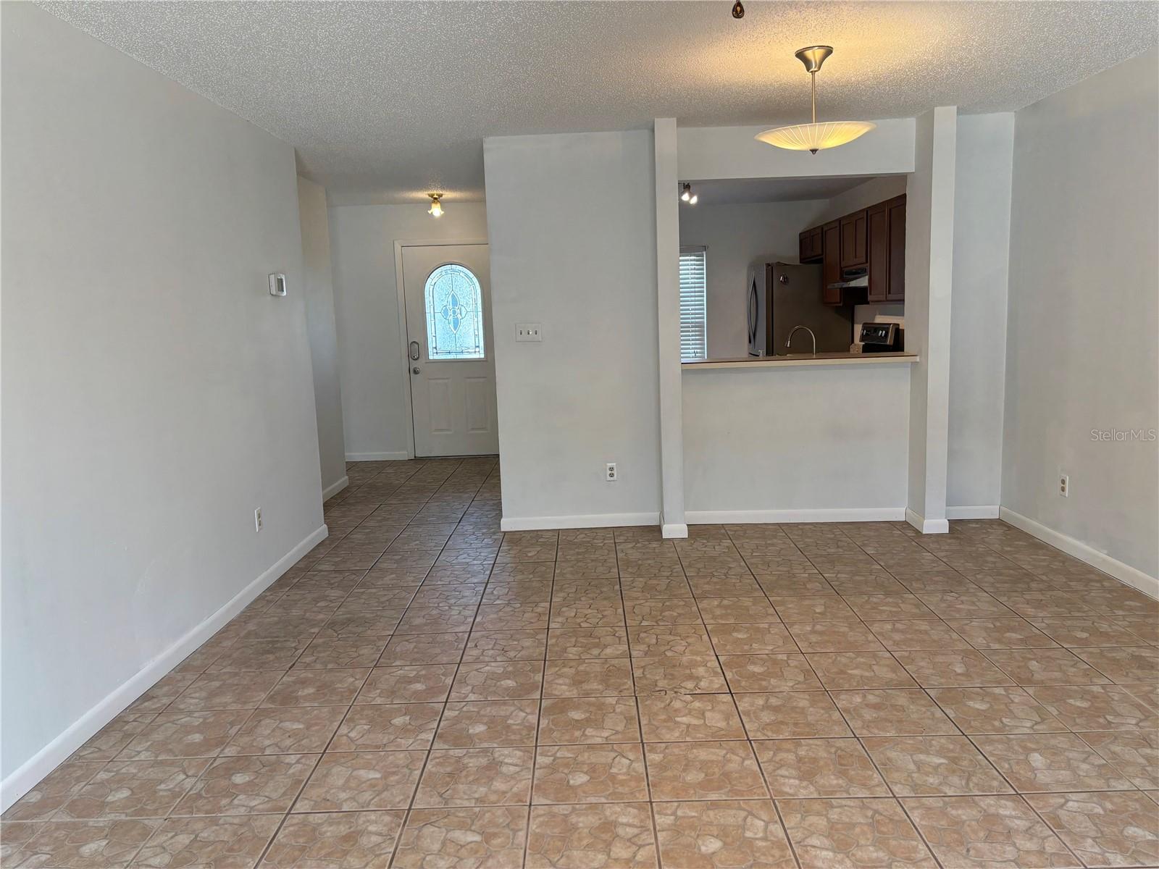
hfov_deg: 67.3
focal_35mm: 26
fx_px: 871
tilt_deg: -8.3
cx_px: 580
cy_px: 434
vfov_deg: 53.1
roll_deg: +2.0
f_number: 1.6
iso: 80
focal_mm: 5.96
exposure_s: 1/60
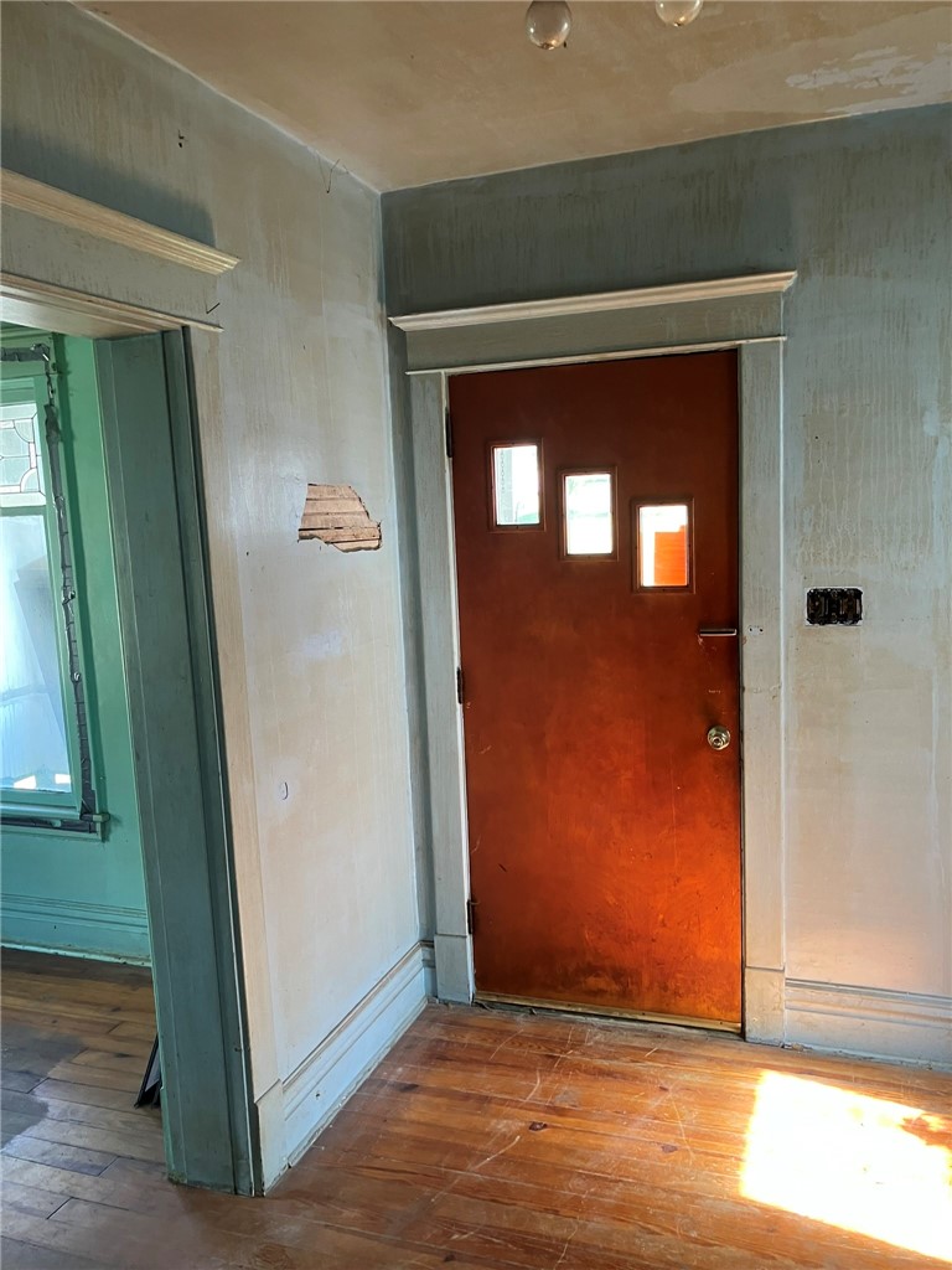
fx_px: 1027
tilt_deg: -6.6
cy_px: 635
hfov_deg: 49.7
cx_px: 476
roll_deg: +2.4
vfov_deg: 63.4
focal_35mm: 28
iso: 100
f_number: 1.8
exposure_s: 1/60
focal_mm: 3.99
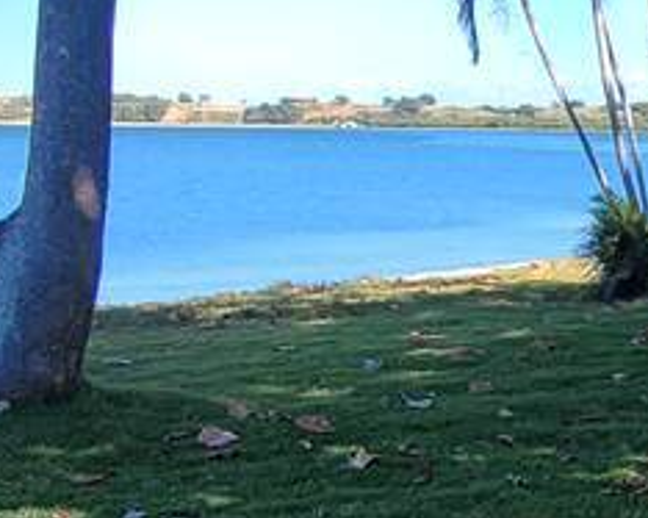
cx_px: 911
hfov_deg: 21.4
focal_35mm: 78
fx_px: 1495
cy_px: 424
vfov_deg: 19.4
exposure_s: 1/611
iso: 40
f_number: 2.2
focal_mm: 1.74
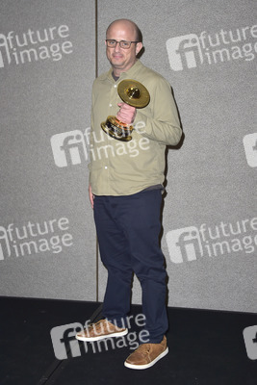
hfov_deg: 35.1
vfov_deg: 50.7
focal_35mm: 38
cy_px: 192
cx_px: 128
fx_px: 407
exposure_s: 1/250
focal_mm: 38
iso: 500
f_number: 6.3
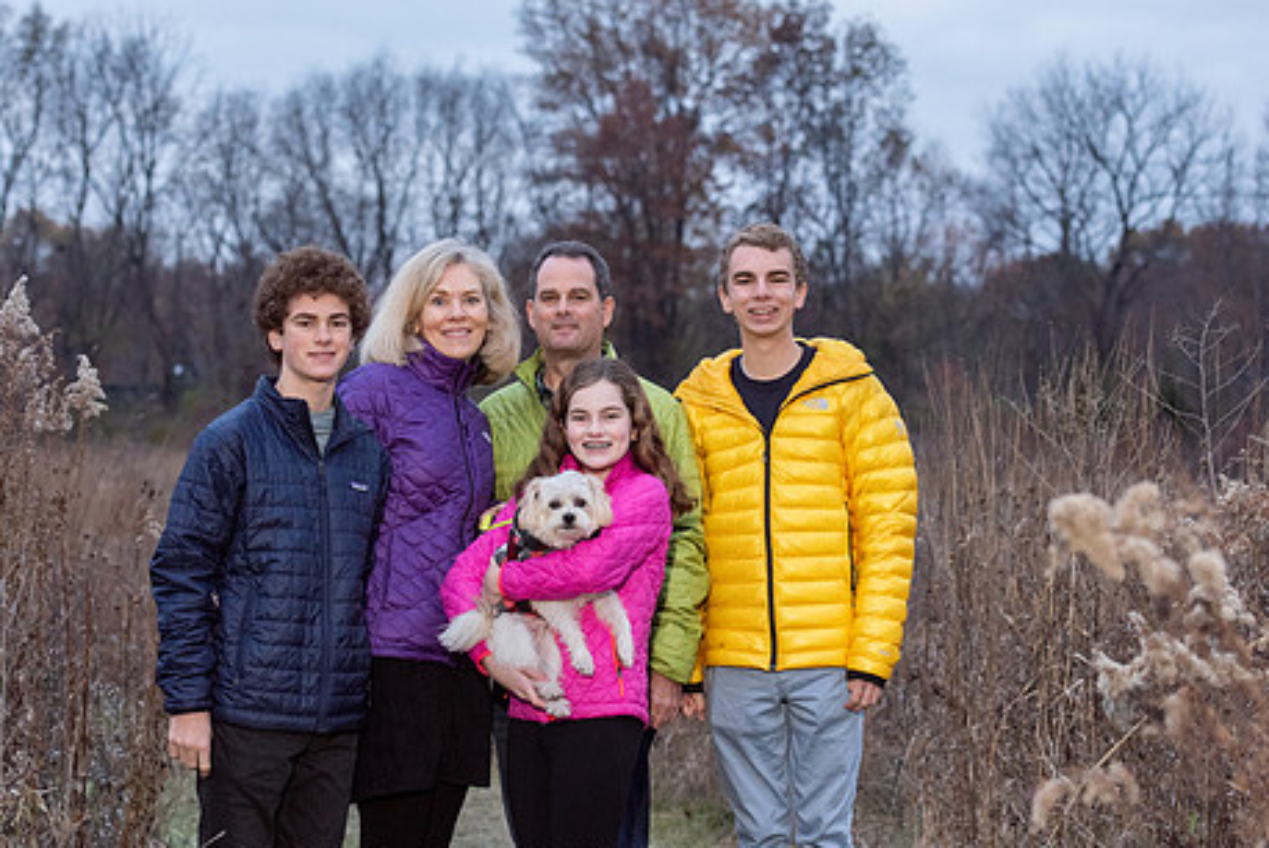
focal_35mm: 96
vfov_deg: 14.3
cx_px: 587
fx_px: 3386
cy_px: 423
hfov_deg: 21.2
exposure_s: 1/160
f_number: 5
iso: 2000
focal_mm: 70
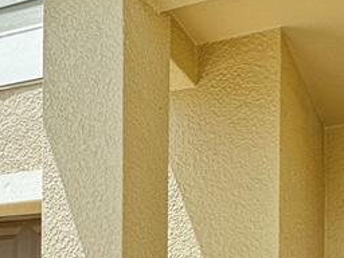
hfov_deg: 34.2
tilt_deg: +0.5
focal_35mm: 56
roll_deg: -0.5
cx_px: 207
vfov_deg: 23.3
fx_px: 557
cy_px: 329
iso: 40
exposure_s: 1/327
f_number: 2.2
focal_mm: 2.22
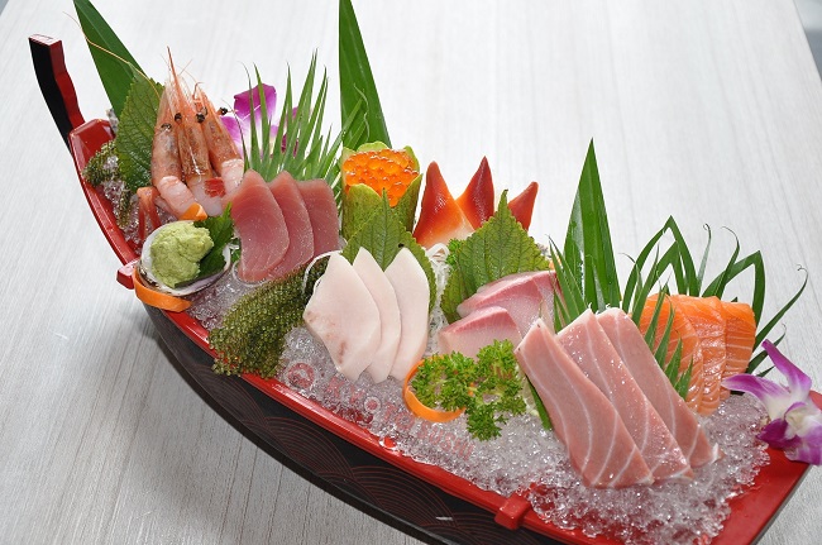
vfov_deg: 20.1
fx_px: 1539
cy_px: 272
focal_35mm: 68
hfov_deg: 29.9
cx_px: 411
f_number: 5.6
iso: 640
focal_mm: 45
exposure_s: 1/100
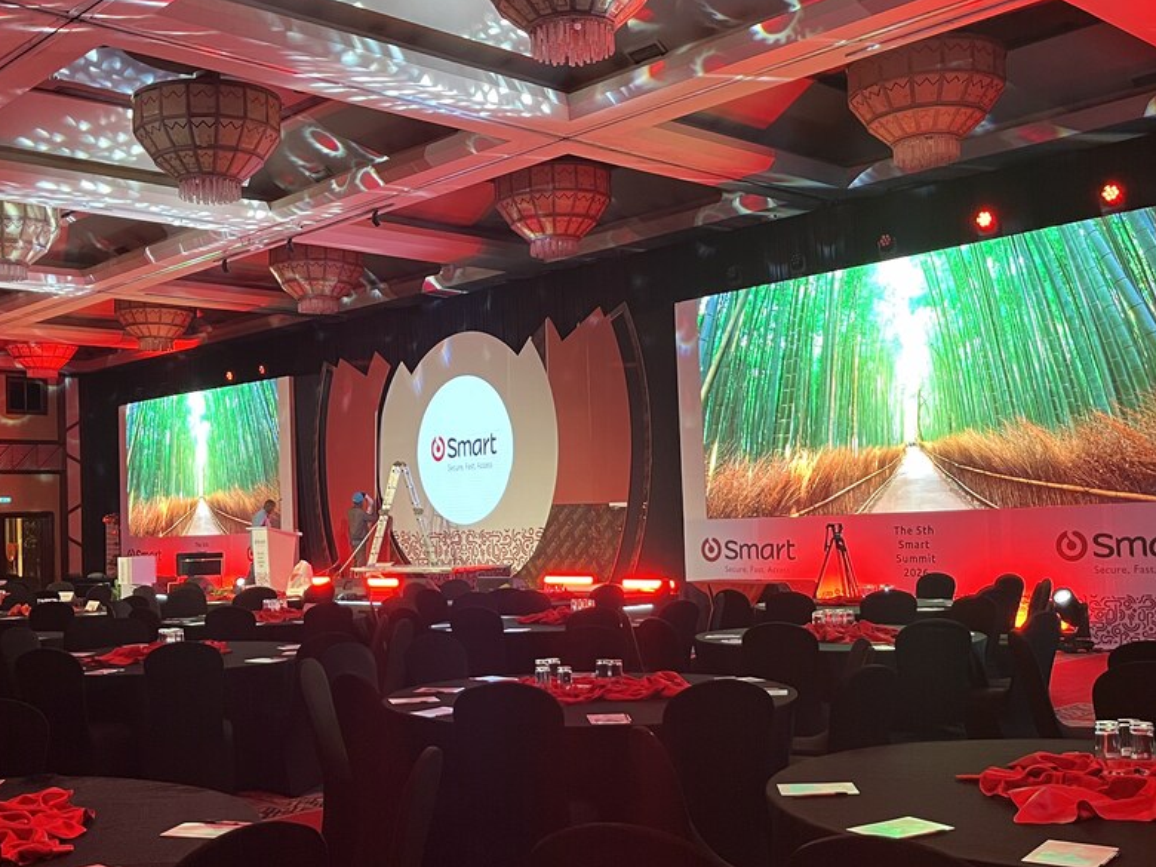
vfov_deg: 35.9
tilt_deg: +2.3
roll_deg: +2.5
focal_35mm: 40
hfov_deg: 46.7
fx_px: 1336
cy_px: 467
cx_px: 494
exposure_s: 1/60
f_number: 1.6
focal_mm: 5.1
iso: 500
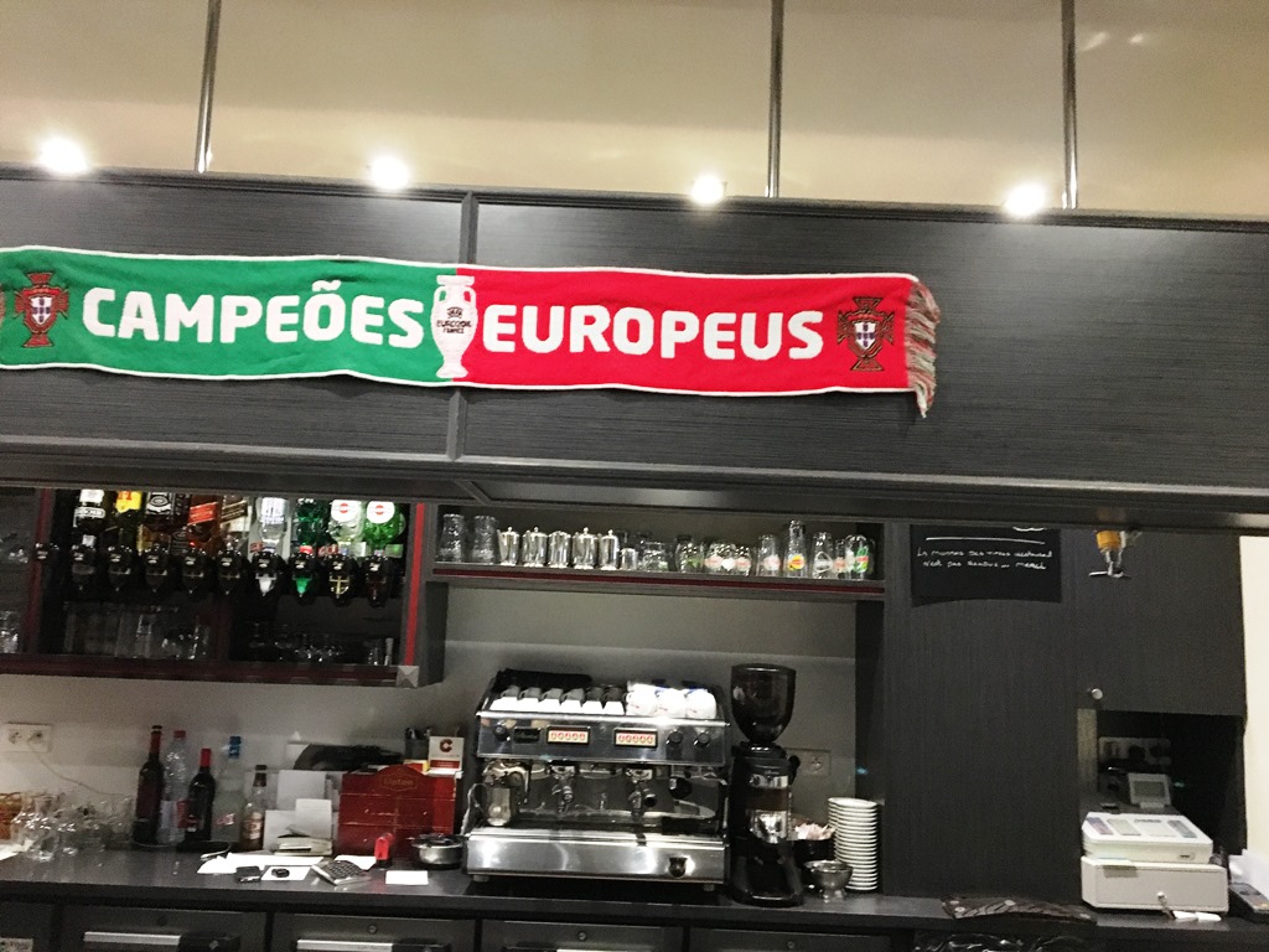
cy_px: 476
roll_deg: -3.7
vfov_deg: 48.2
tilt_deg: +9.4
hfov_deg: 61.7
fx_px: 1063
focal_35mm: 29
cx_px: 634
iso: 320
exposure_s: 1/17
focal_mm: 4.15
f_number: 2.2
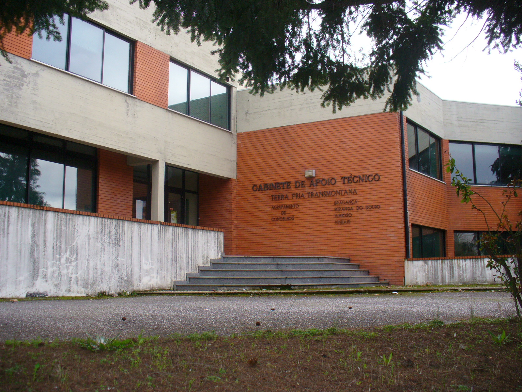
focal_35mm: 37
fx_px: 558
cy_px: 196
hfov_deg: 50.1
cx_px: 261
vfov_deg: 38.7
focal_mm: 6.1
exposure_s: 1/250
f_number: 2.8
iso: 100
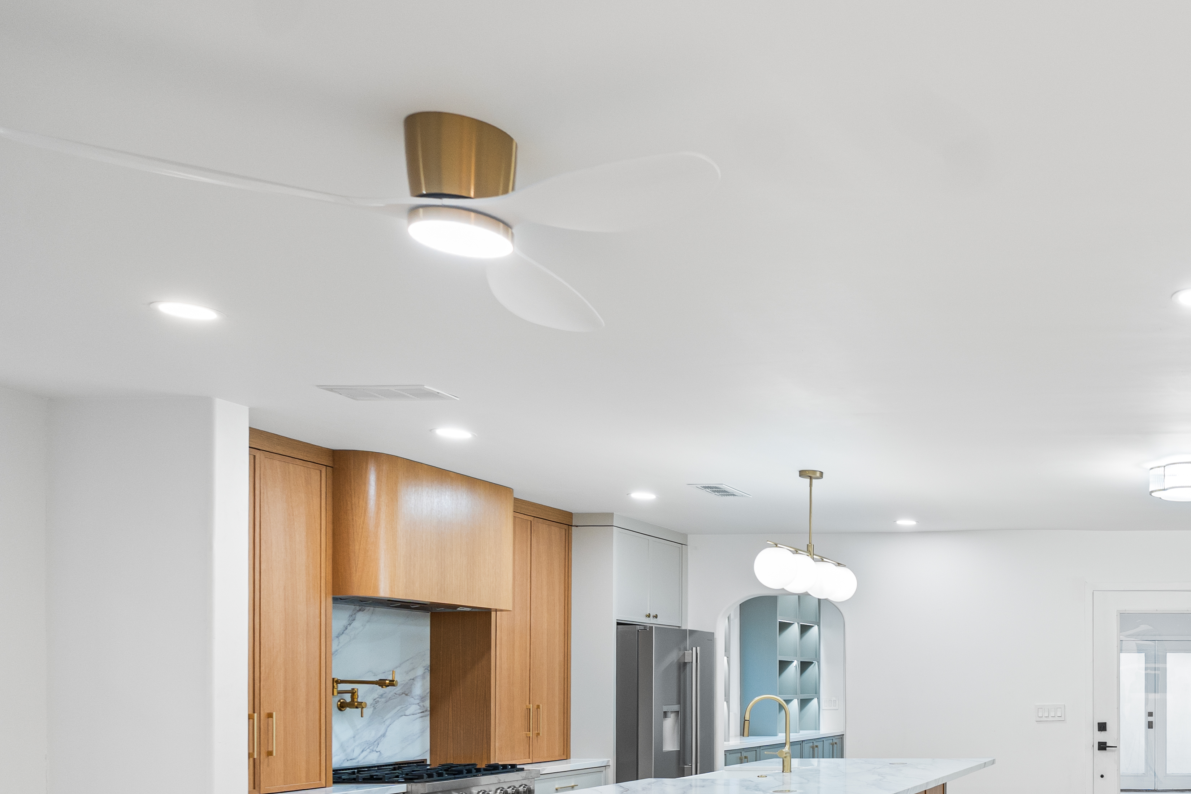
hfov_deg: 46.8
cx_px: 1184
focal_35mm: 34
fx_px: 1125
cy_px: 693
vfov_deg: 36.8
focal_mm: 16
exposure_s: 1/15
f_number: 4
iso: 400
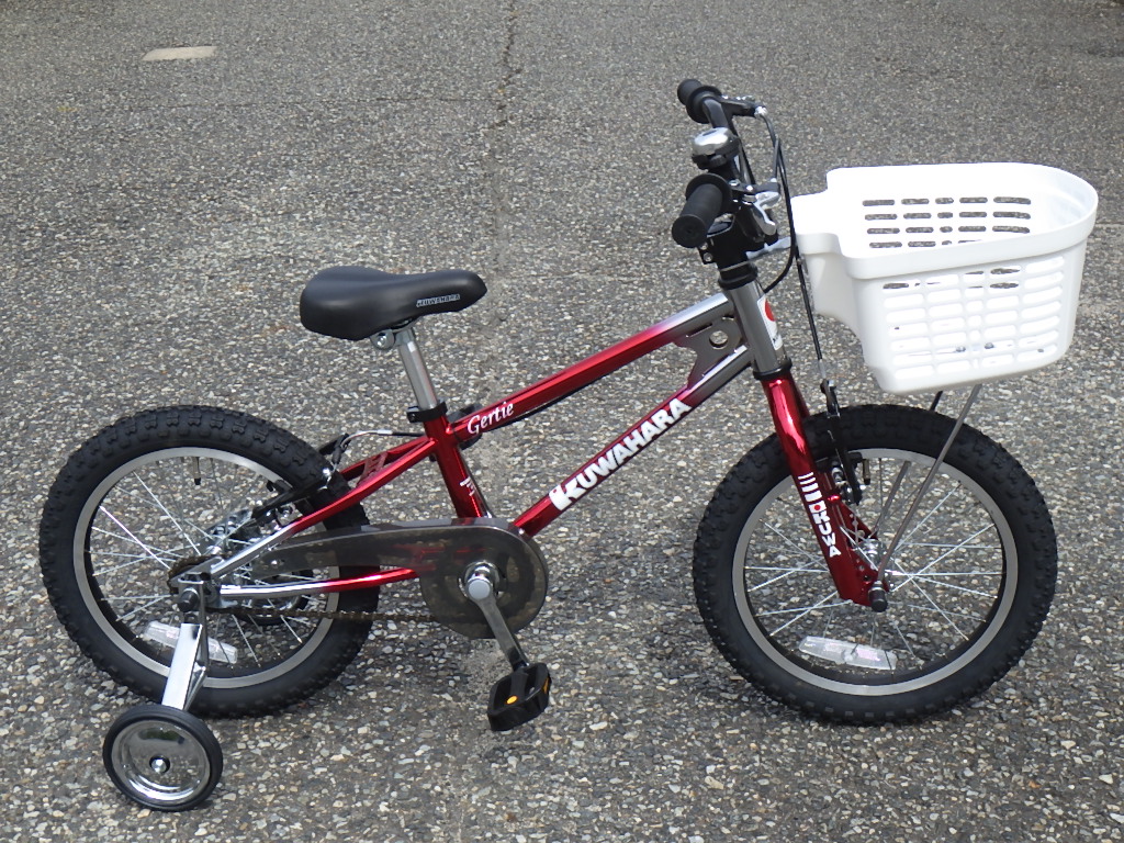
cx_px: 562
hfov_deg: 37.5
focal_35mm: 51
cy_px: 422
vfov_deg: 28.6
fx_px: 1656
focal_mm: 9.1
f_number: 5.3
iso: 125
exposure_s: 1/400
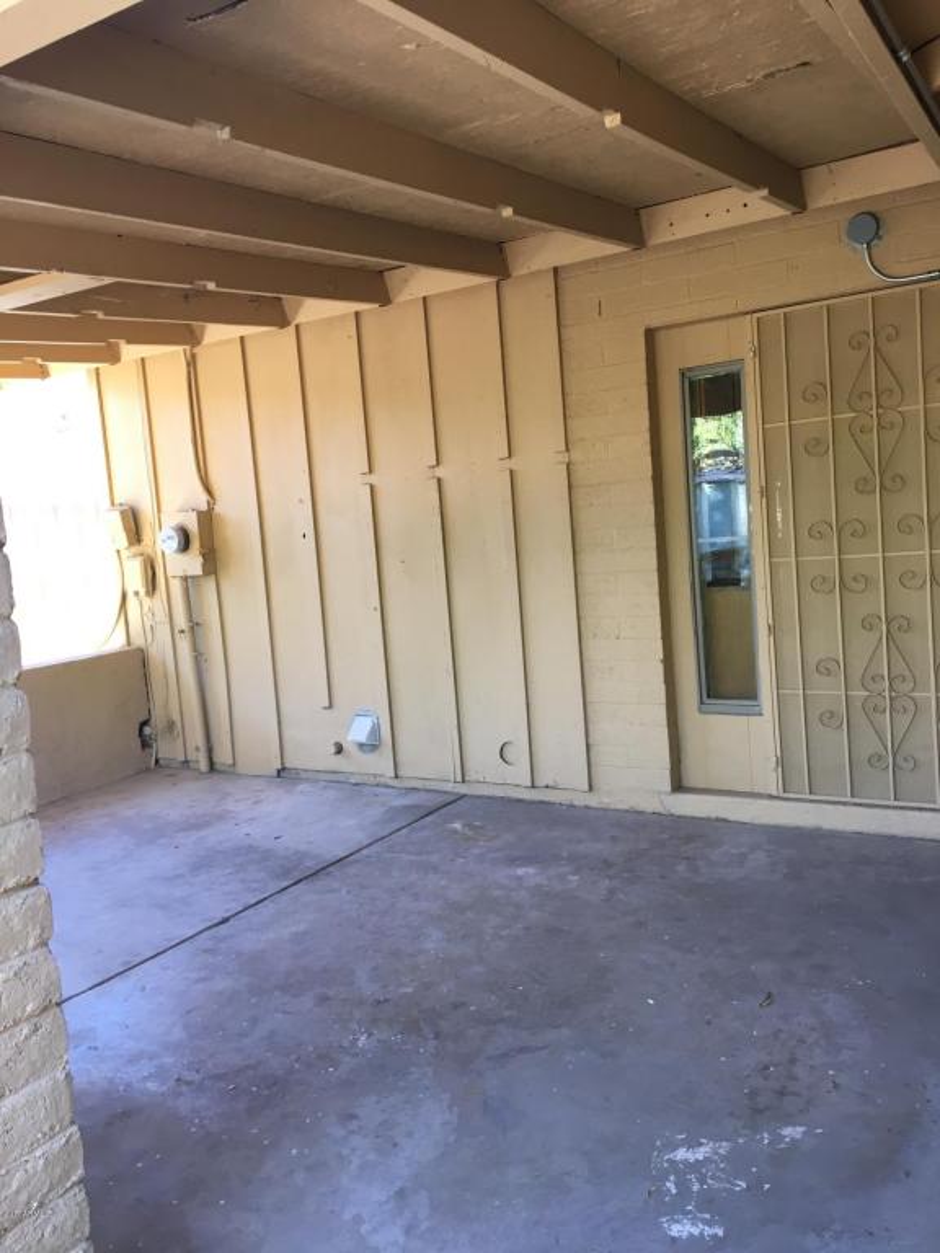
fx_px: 1050
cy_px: 626
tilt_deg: -6.2
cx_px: 470
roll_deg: +4.1
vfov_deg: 61.7
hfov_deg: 48.2
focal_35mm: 29
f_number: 2.2
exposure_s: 1/30
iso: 25
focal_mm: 4.15
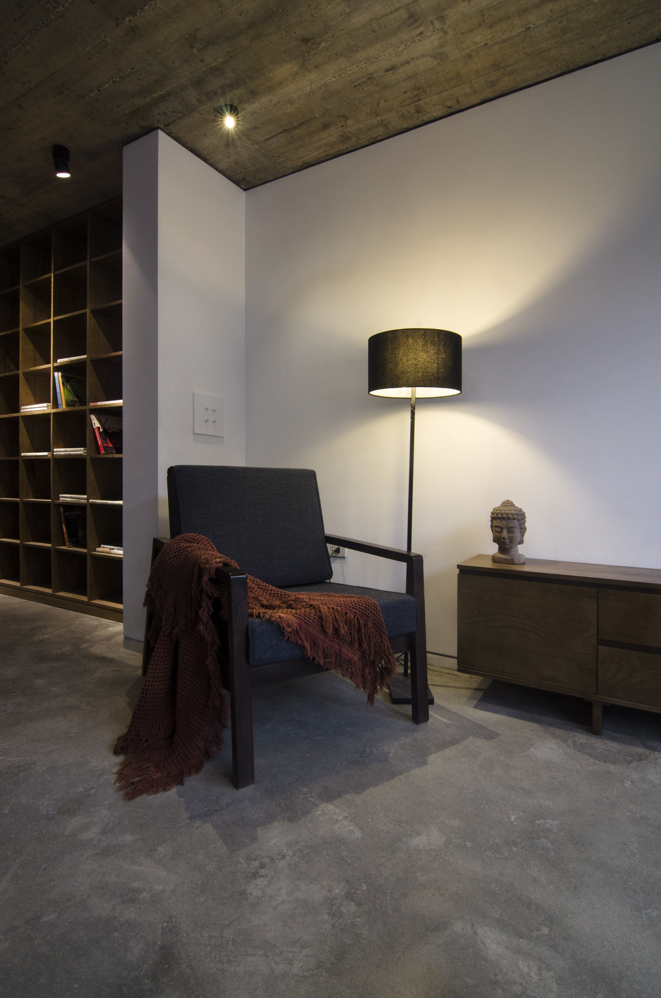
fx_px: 498
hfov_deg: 67.1
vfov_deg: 90.1
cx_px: 330
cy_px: 499
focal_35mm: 18
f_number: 14
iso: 200
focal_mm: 12
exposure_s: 1/3
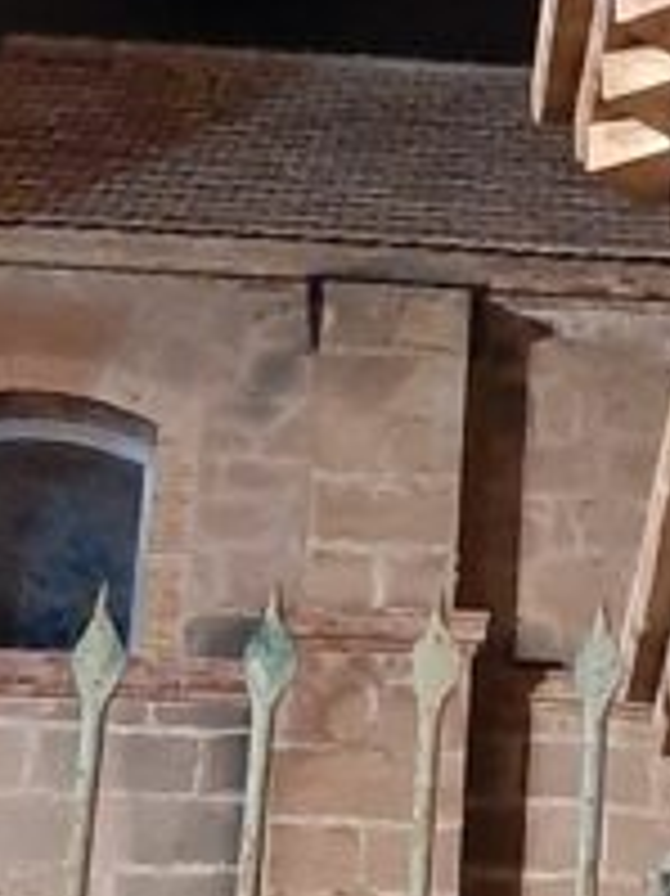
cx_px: 1205
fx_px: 3462
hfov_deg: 10.4
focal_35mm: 134
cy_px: 392
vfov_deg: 14.7
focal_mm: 3.93
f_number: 1.7
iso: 640
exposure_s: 1/20
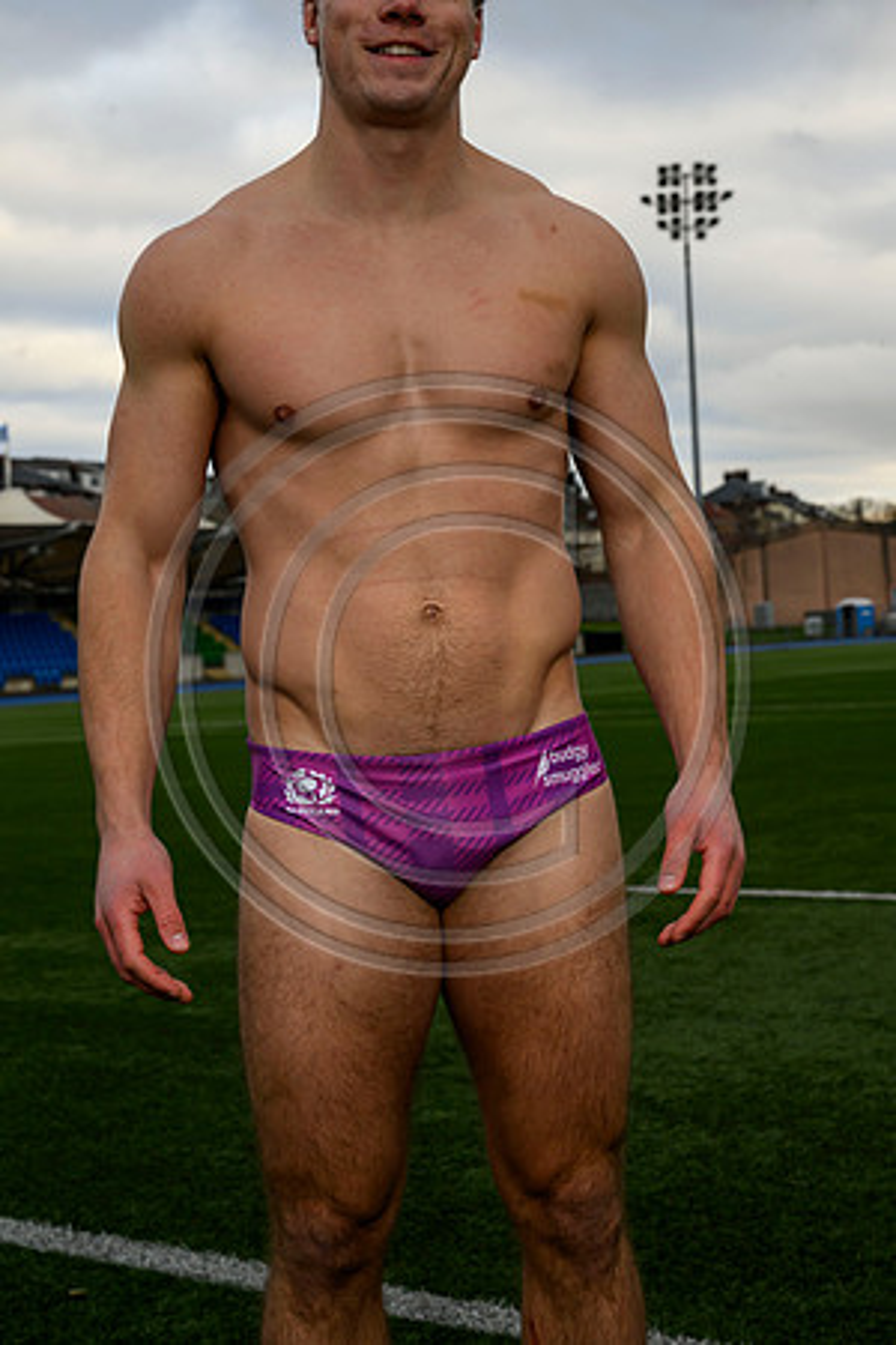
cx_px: 448
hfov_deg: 22.6
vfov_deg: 33.4
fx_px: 2240
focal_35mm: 60
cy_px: 672
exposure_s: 1/200
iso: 320
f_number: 9
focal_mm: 60
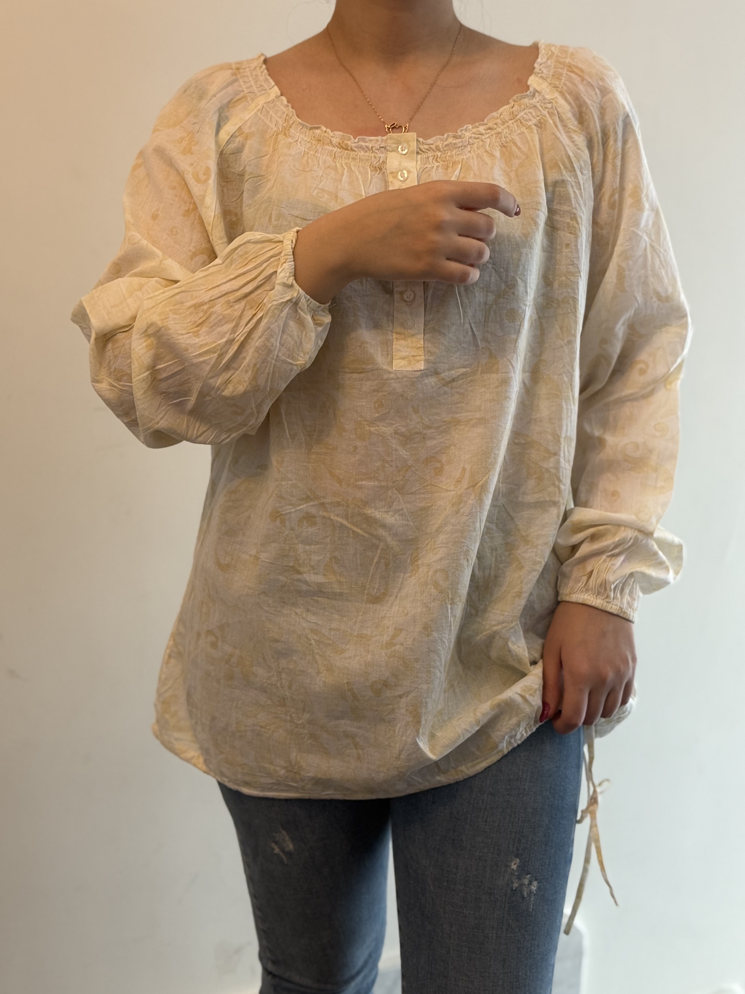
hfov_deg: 29.7
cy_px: 493
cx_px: 365
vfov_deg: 38.9
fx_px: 1406
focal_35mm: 49
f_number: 1.78
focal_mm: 6.76
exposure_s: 1/50
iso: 125
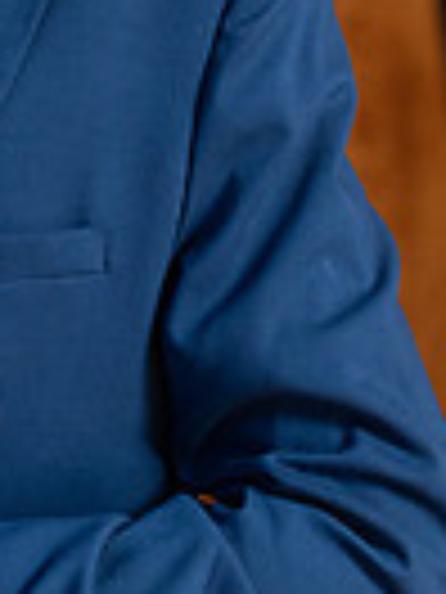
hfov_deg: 3.3
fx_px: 7610
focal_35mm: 443
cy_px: -200
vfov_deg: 4.5
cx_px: -441
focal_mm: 105
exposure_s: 1/250
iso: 1000
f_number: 4
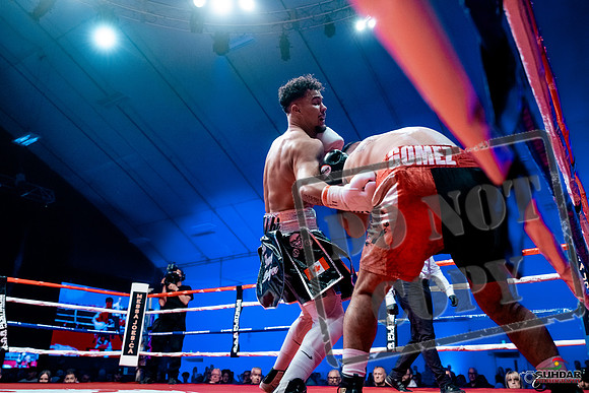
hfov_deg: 65.5
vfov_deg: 46.4
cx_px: 294
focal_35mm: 28
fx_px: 458
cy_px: 196
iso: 4000
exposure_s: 1/1000
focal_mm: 28
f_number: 2.8
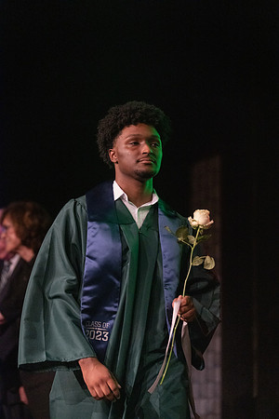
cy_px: 210
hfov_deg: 13.3
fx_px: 1197
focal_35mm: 103
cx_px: 140
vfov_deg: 19.8
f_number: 2.8
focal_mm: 103
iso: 16000
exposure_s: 1/1000
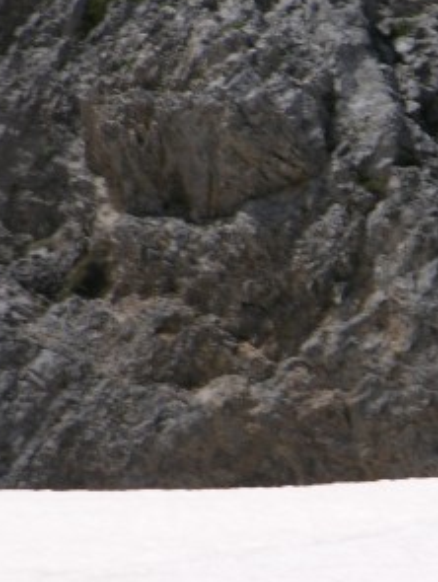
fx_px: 12255
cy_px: 333
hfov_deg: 2.0
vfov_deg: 2.7
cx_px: 474
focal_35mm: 728
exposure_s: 1/341
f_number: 5.9
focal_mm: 71.2
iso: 50
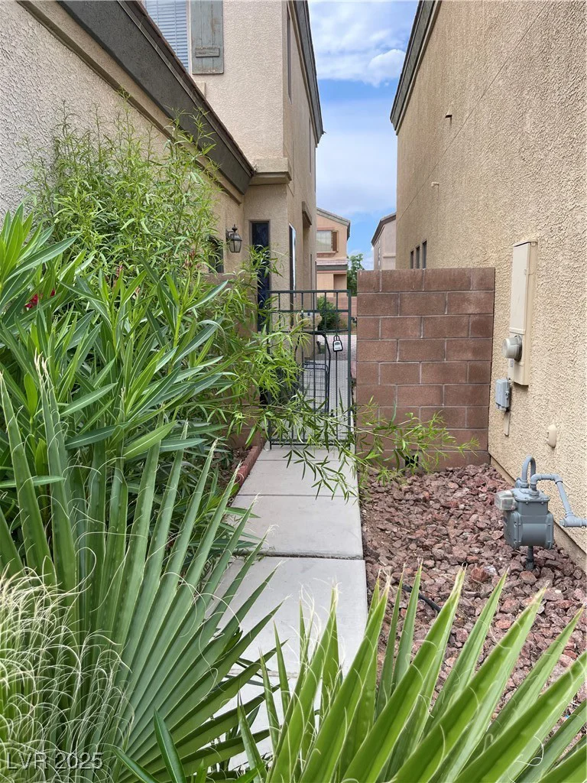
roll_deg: -0.7
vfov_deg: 69.4
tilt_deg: -9.3
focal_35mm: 25
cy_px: 392
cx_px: 294
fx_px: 565
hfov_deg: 54.9
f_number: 1.6
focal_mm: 5.1
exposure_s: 1/1164
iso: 32
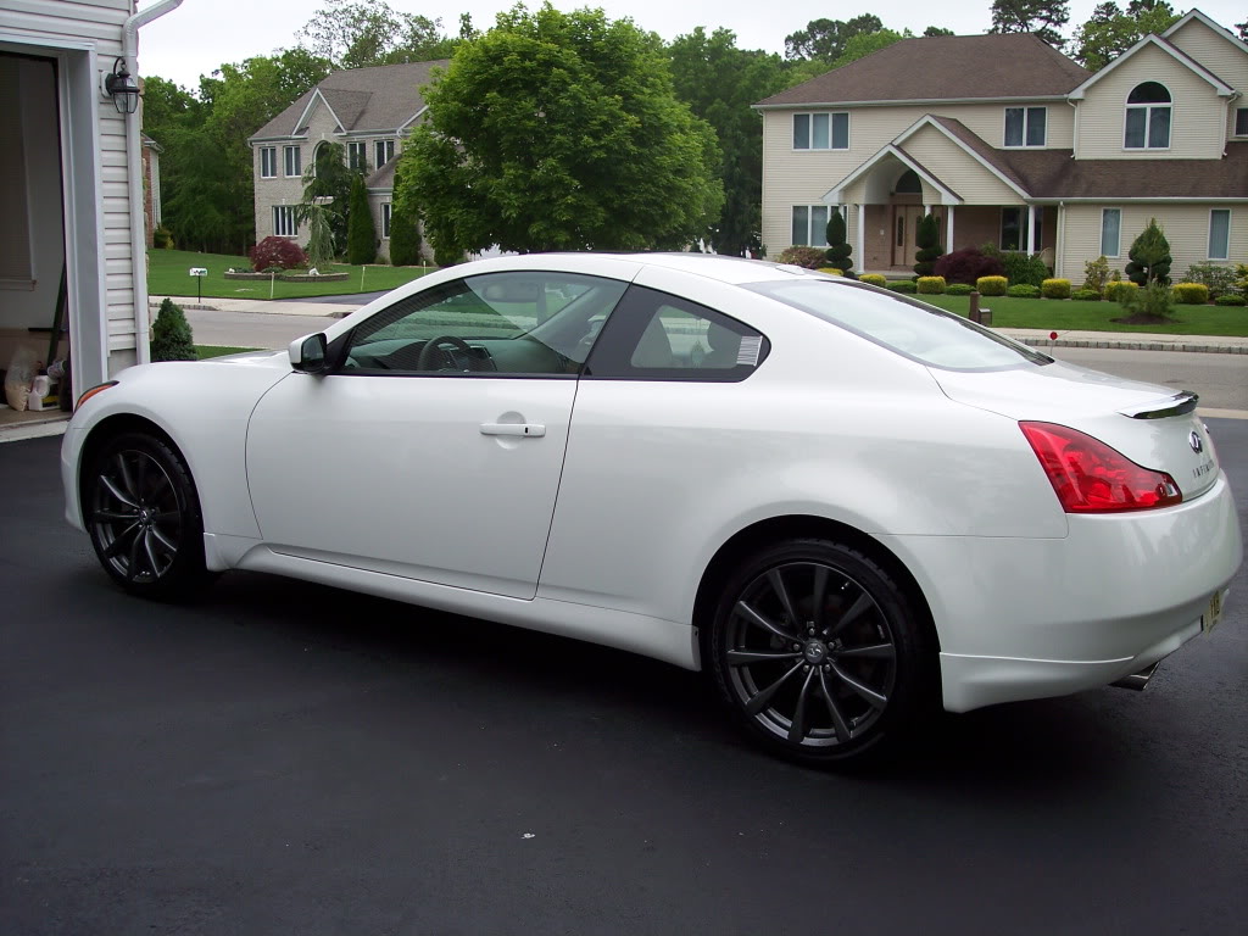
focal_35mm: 39
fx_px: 1406
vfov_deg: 36.8
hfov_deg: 47.9
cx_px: 624
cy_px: 468
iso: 100
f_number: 3.4
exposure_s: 1/350
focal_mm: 8
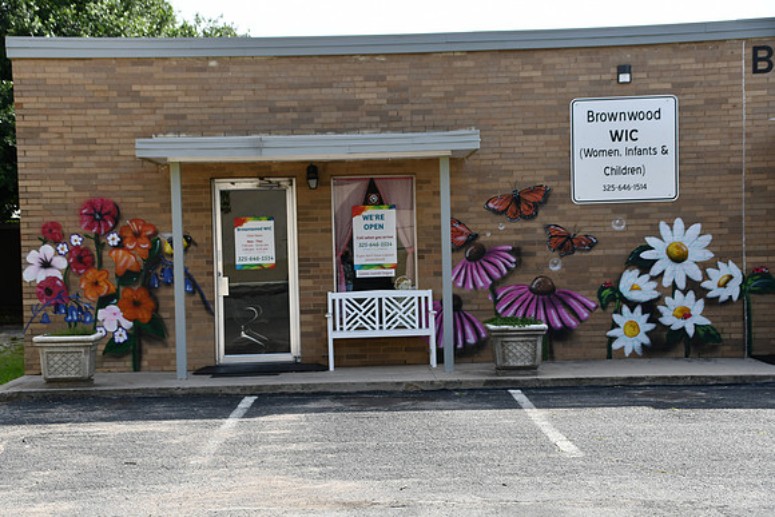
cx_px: 388
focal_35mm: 75
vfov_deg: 18.2
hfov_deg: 27.0
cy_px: 258
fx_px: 1615
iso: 140
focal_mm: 50
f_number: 8
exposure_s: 1/250
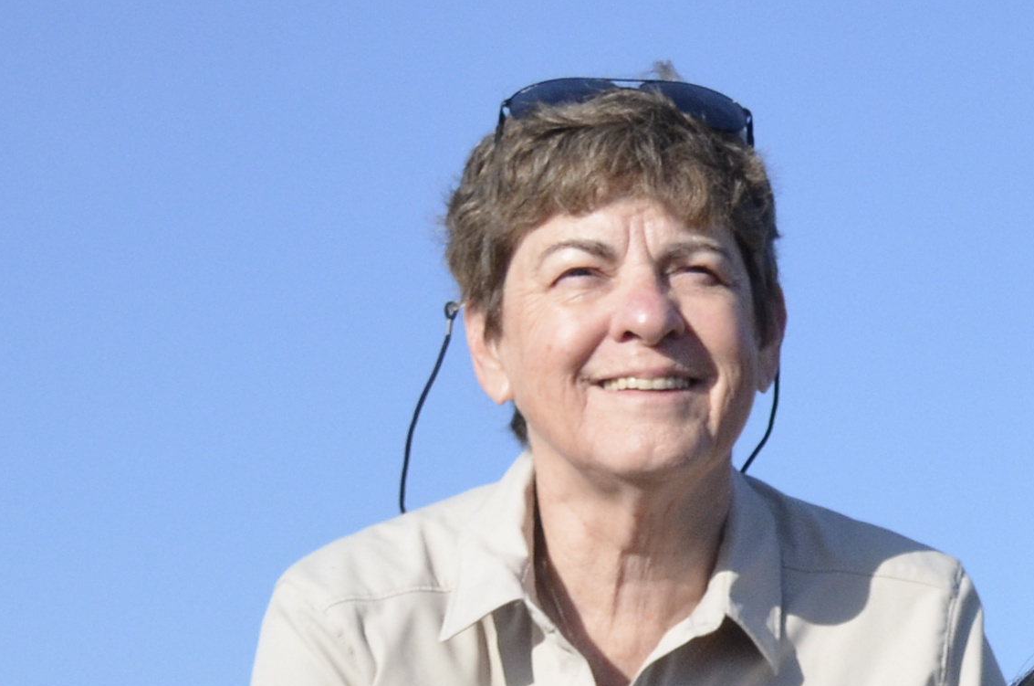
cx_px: 1457
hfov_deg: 10.6
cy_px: 799
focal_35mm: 189
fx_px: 5424
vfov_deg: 7.2
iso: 800
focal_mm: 29
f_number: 4.5
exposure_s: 1/4000
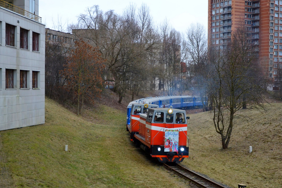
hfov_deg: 33.9
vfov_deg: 23.0
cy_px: 92
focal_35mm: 59
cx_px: 142
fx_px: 462
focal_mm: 38
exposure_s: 1/500
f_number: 4.5
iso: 900
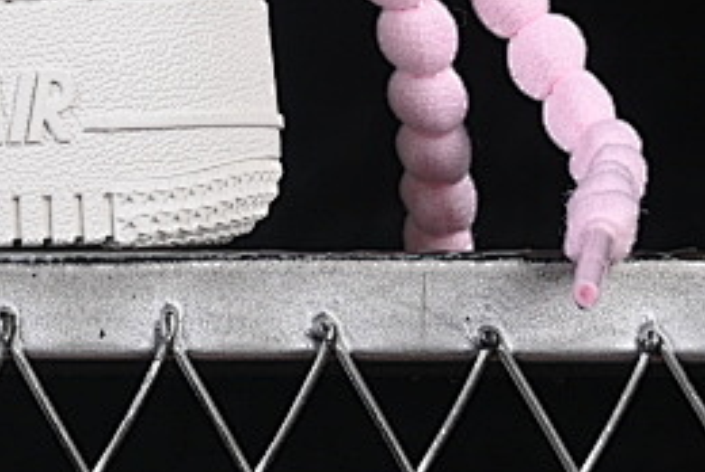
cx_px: -561
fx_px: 6097
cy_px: -355
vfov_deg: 4.4
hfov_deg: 6.5
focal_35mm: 311
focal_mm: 50
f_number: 8
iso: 160
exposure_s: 1/80
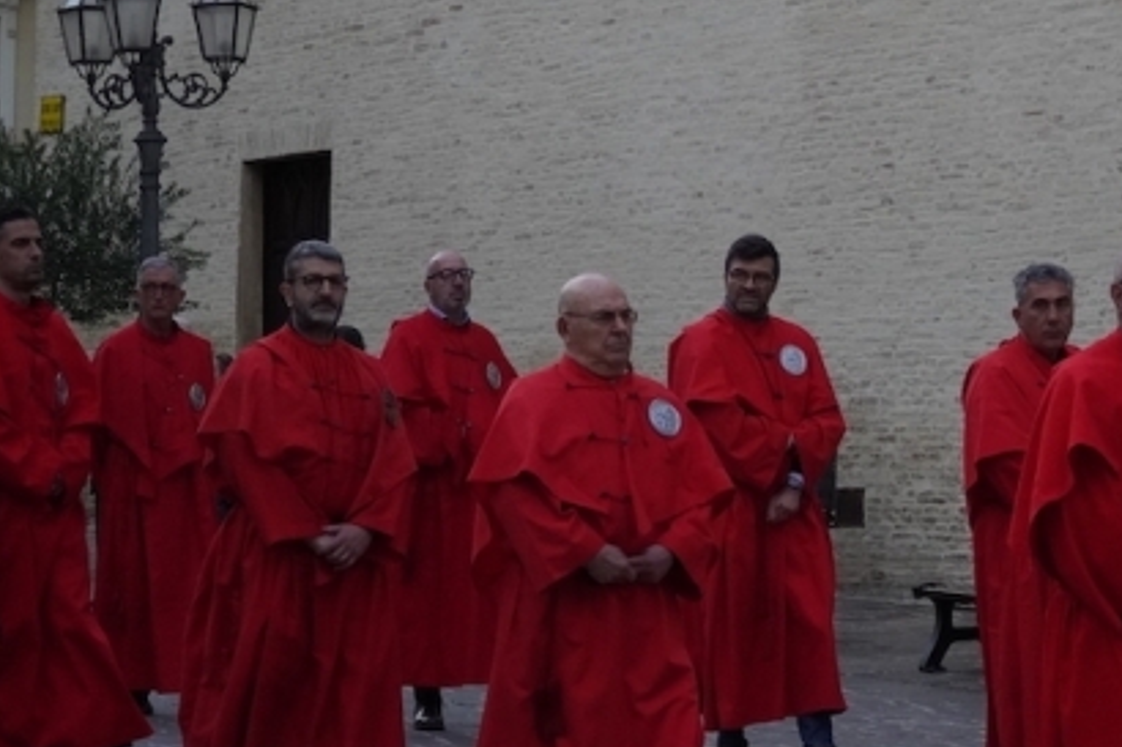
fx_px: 3924
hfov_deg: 16.1
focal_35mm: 126
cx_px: 950
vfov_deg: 10.9
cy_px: 353
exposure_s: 1/640
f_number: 4
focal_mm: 43
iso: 2000
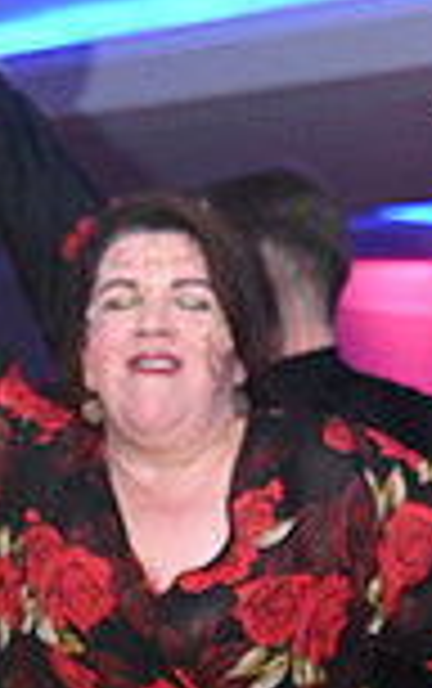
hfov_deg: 8.9
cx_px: 74
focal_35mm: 147
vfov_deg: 13.6
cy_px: 926
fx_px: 2761
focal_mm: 38
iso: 3200
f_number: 5
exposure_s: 1/200
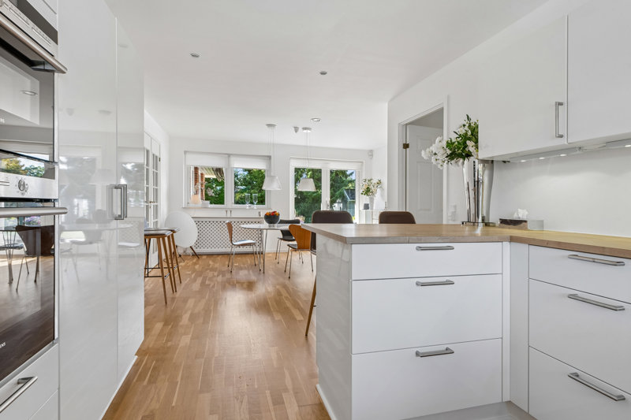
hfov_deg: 86.9
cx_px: 316
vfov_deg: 64.5
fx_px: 333
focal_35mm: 19
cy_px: 210
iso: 400
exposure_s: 1/15
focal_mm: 19
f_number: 13
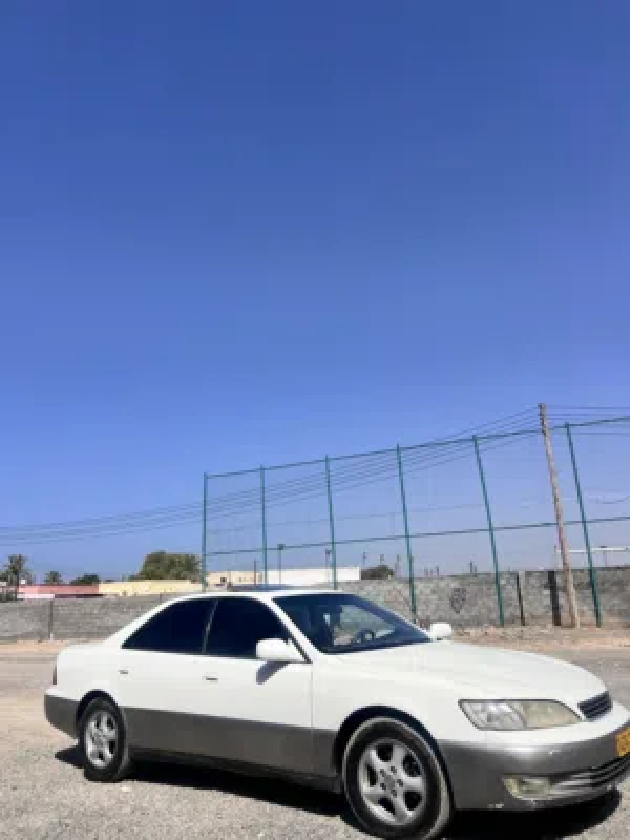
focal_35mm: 26
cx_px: 315
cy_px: 420
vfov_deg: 67.3
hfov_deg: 53.1
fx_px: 631
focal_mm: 5.7
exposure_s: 1/7463
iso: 50
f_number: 1.5
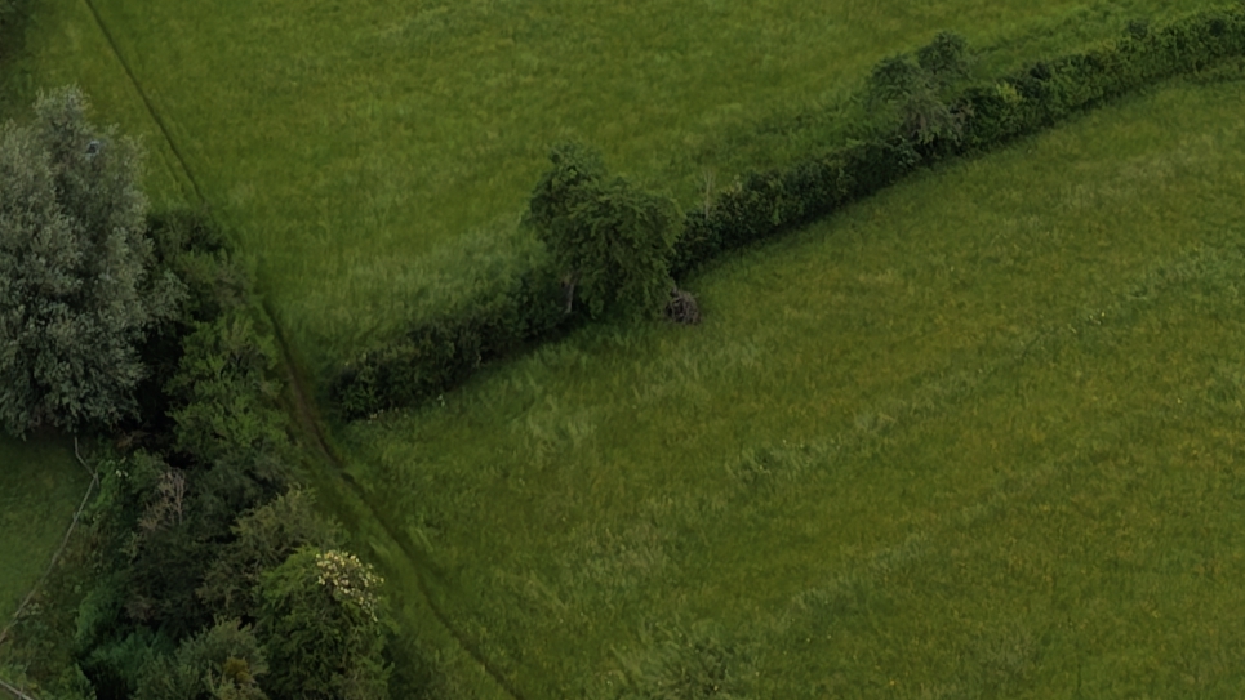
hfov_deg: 19.1
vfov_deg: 10.4
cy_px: -483
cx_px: 212
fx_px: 3665
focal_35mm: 111
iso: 200
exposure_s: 1/3000
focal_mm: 8.67
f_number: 1.8
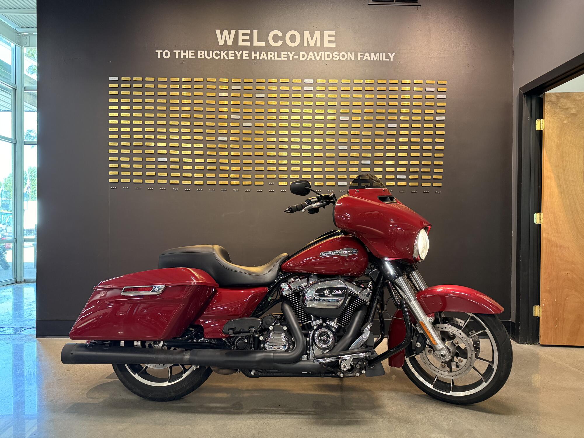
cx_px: 292
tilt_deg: +0.5
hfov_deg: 71.6
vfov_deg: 56.8
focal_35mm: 24
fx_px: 405
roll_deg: +0.2
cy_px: 219
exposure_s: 1/60
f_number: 1.78
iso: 320
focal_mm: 6.76
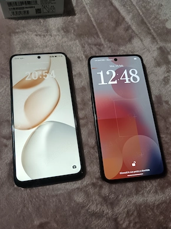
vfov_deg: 63.5
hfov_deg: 49.7
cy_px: 114
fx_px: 185
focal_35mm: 28
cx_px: 83
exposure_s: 1/33.3
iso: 929
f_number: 1.9
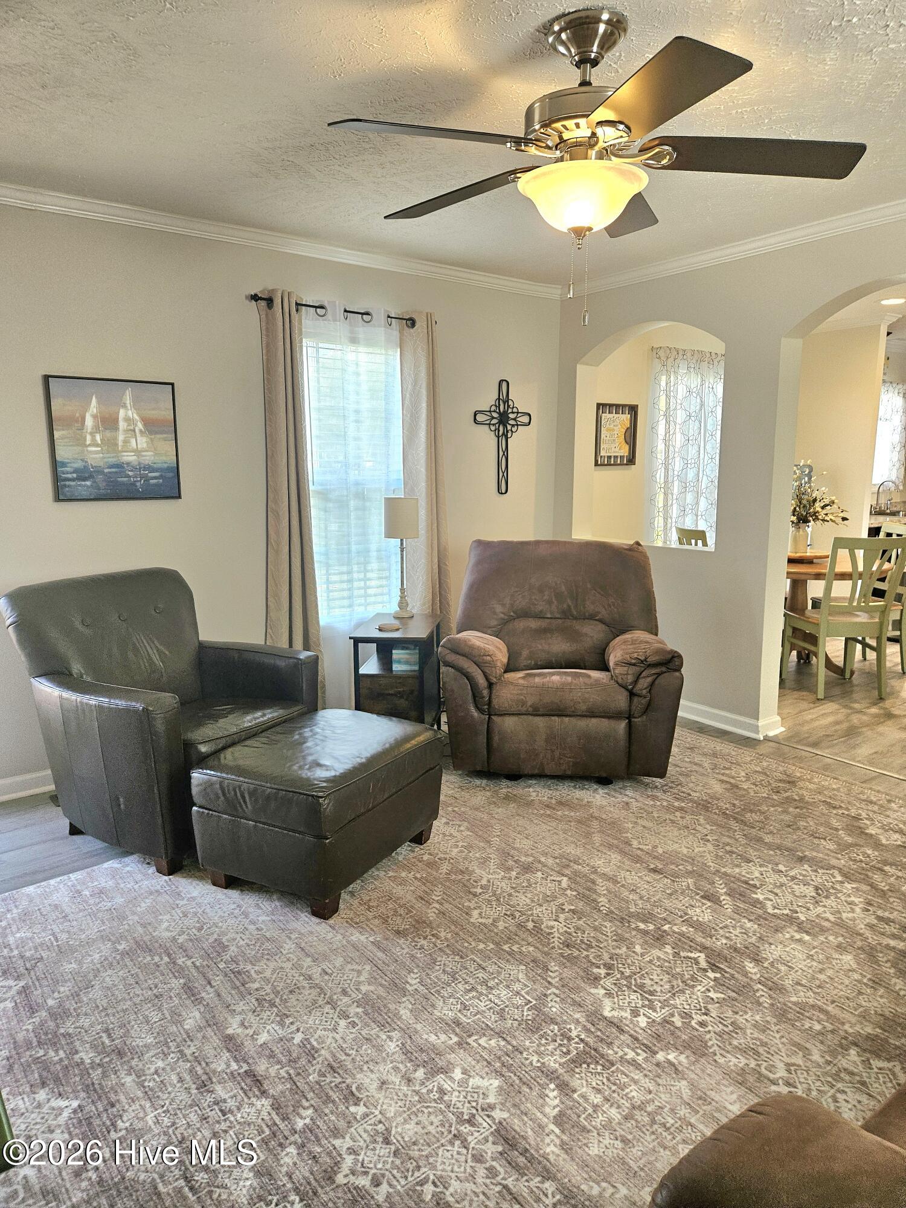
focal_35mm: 23
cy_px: 604
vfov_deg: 73.9
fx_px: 803
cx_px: 453
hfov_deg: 58.9
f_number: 1.8
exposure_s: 1/120
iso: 100
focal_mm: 5.4
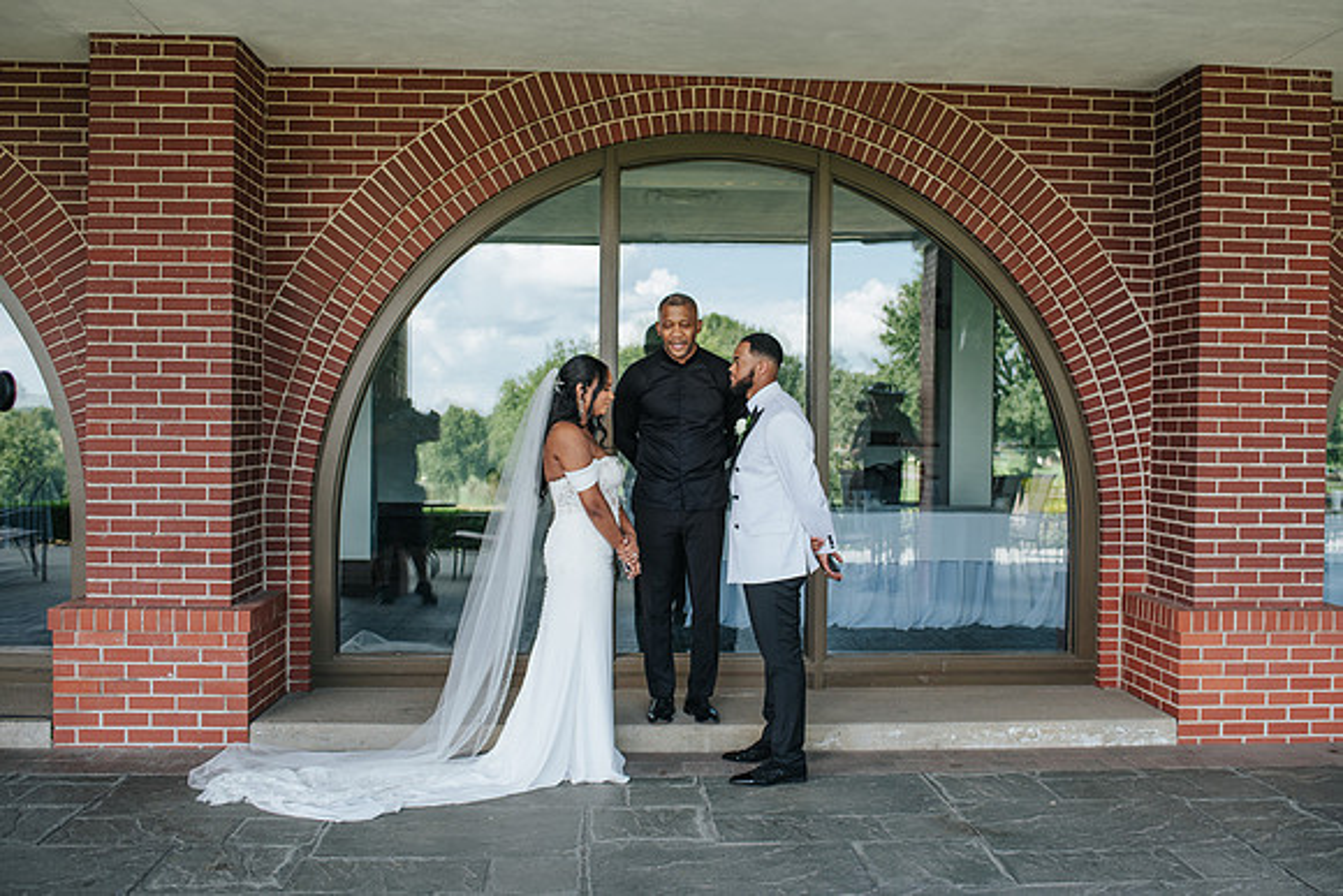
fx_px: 1375
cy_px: 448
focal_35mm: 37
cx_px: 695
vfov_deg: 36.1
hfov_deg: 52.0
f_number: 3.2
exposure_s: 1/200
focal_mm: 35
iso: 200
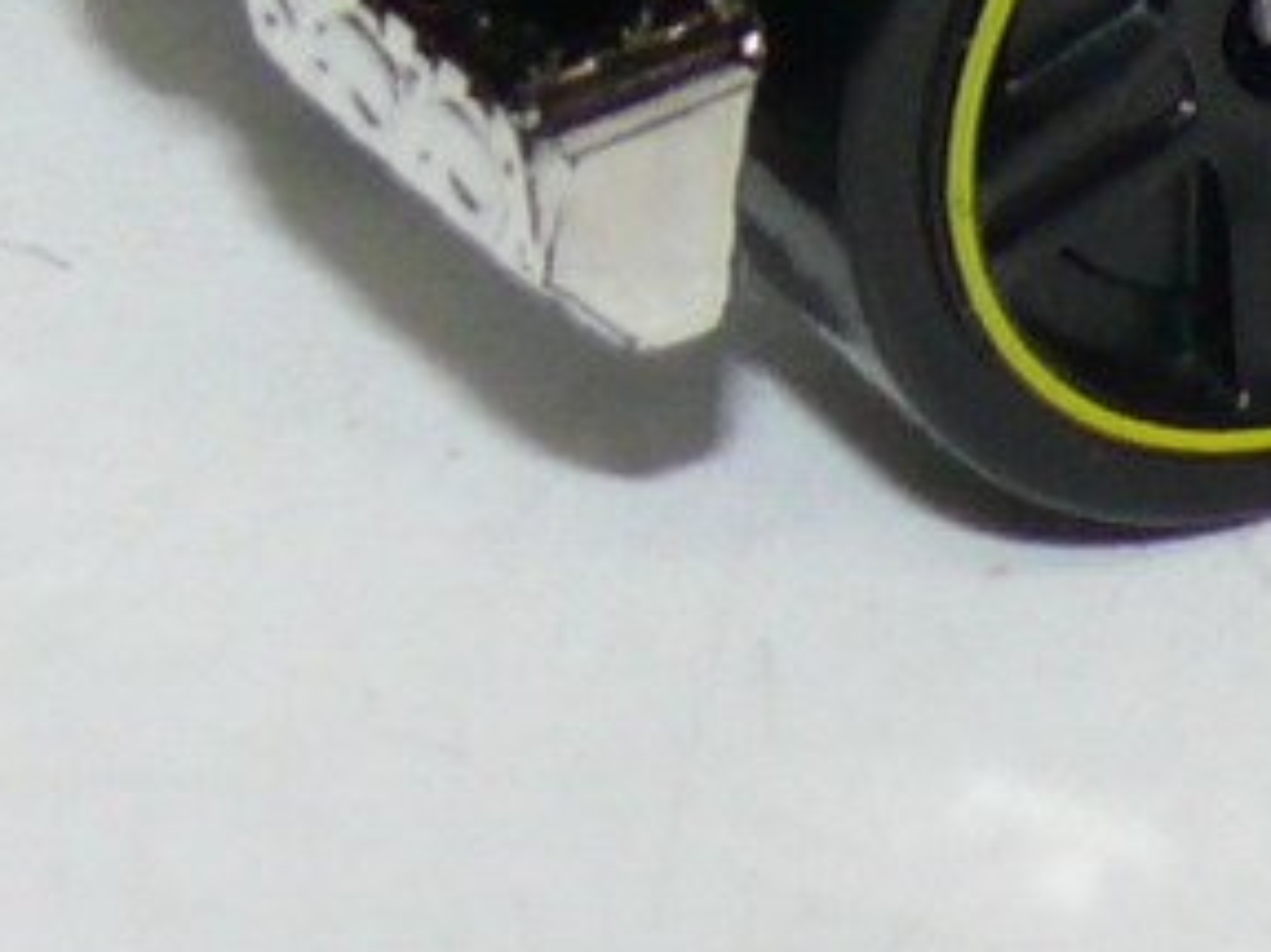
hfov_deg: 3.4
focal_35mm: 575
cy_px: -1156
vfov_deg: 2.6
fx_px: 21104
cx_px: 2174
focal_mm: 13.5
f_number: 4
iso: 100
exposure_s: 1/30
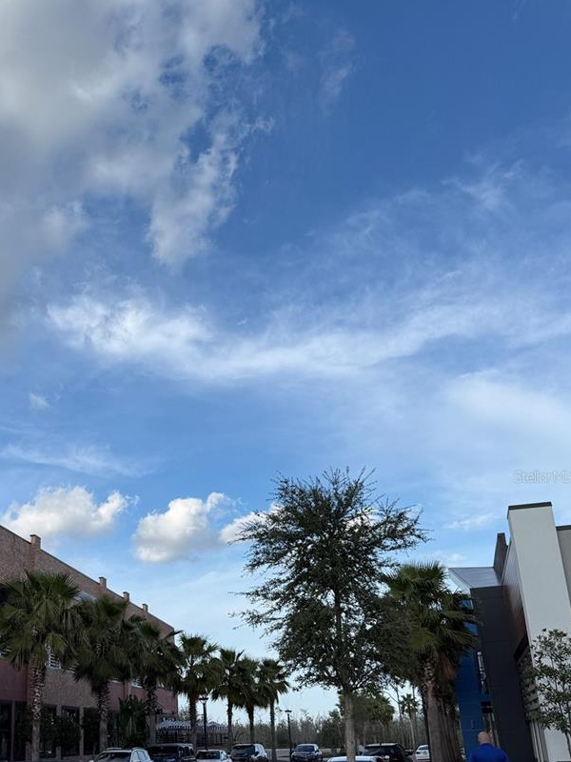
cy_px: 476
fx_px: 792
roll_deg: +1.3
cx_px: 153
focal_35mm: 36
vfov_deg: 50.8
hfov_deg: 38.8
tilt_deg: +19.0
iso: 80
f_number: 1.78
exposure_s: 1/4975
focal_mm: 6.76
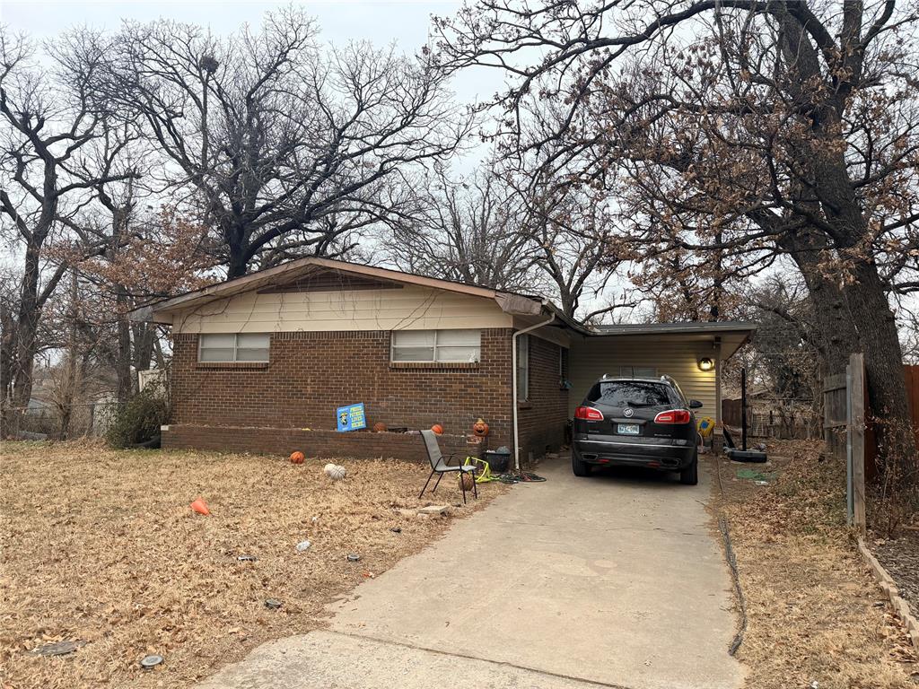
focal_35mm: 24
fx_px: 637
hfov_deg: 71.6
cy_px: 344
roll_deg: -1.8
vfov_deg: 56.8
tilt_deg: +3.6
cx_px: 460
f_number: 1.78
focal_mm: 6.76
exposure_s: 1/102
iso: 200
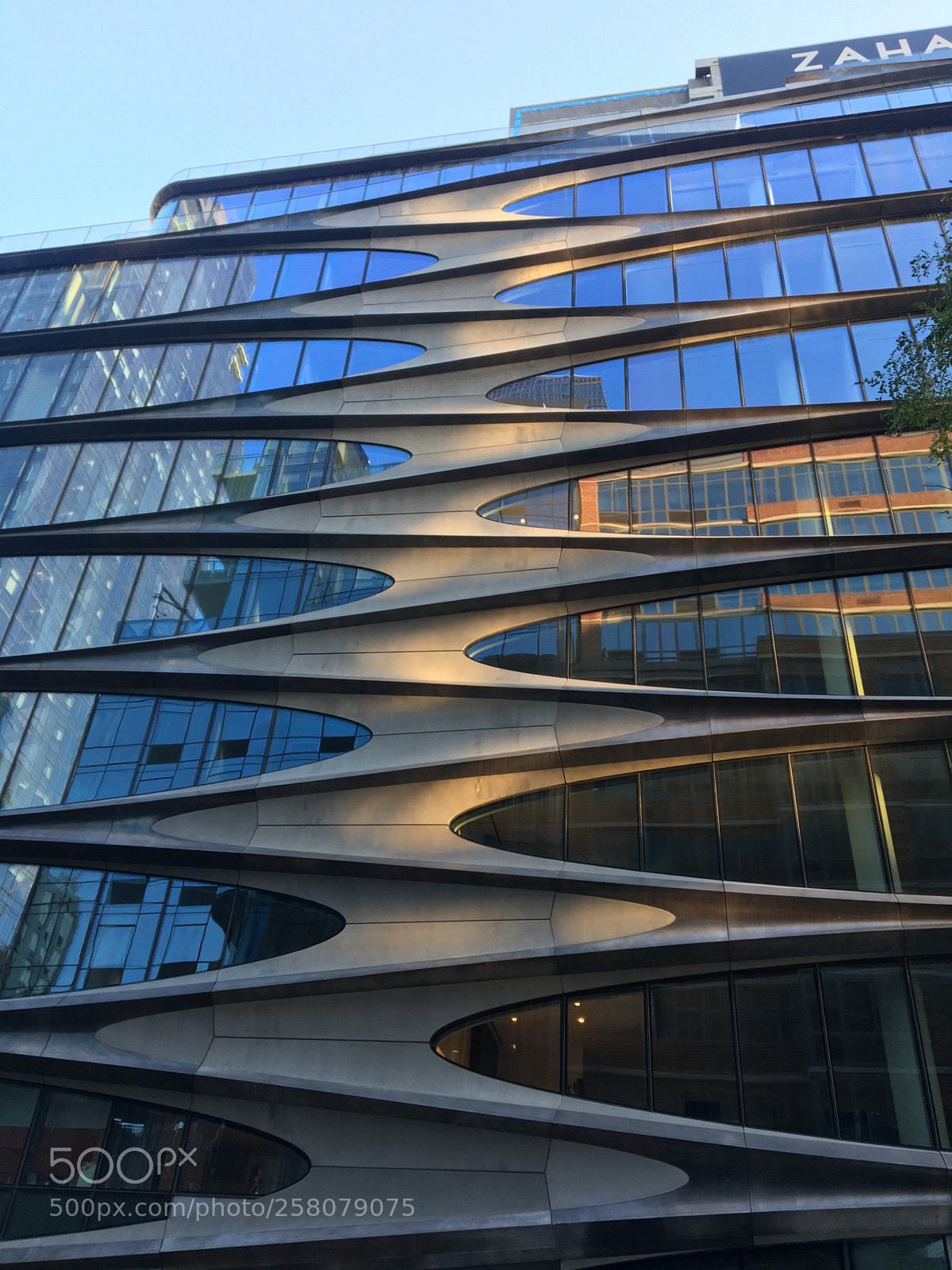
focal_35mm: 29
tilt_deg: +37.5
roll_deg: -5.0
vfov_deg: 61.7
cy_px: 635
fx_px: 1063
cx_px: 476
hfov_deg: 48.2
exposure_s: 1/60
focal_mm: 4.15
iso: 25
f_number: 2.2
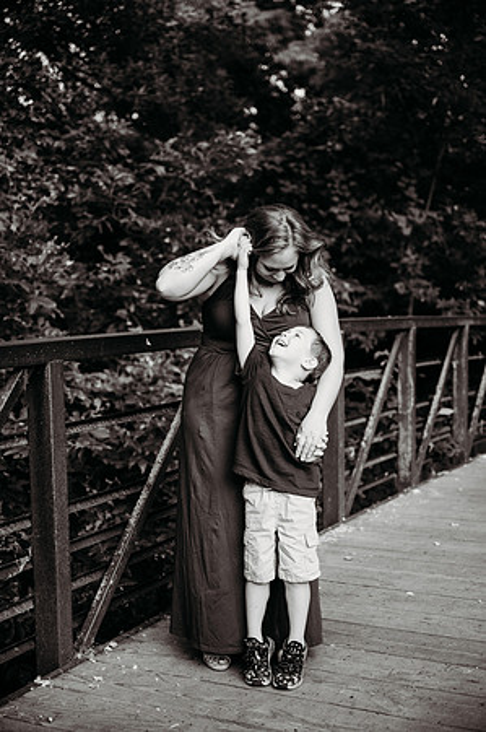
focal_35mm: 51
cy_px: 366
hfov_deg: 26.4
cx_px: 243
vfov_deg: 38.9
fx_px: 1035
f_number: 2.8
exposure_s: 1/500
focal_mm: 51
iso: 200
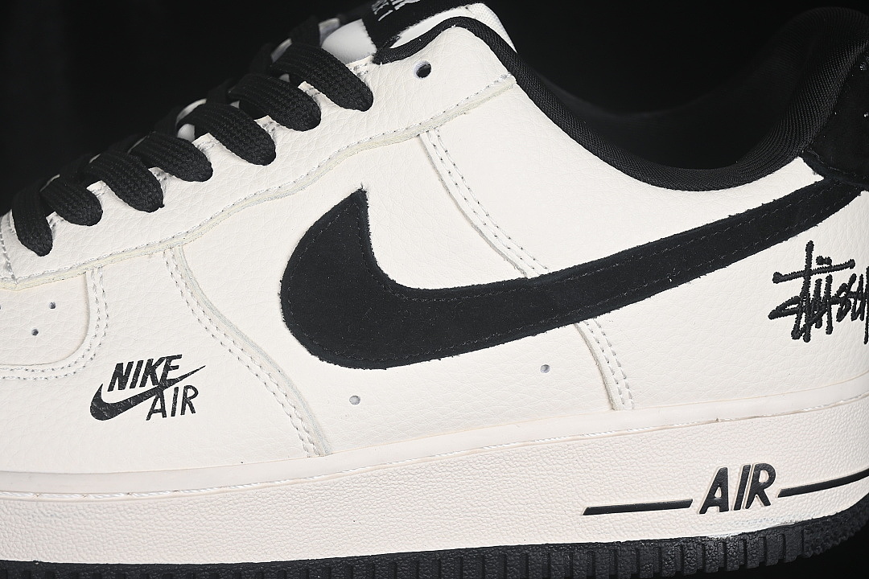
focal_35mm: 75
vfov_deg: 18.2
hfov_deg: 27.0
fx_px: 1810
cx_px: 434
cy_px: 290
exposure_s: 1/80
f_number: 7.1
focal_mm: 50
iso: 160
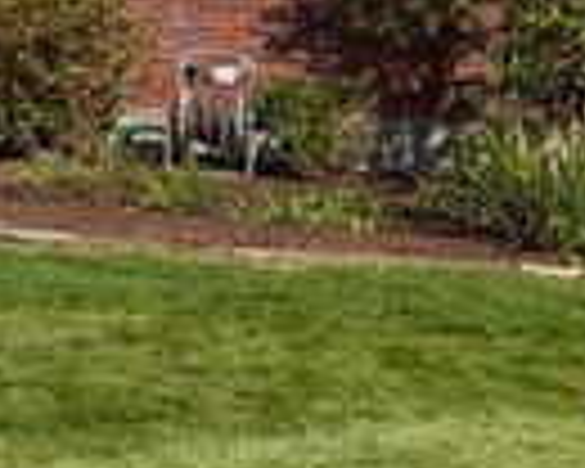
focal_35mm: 90
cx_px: -261
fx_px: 1558
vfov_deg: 16.4
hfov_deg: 19.0
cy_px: -101
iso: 80
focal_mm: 6.76
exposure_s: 1/5319
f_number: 1.78
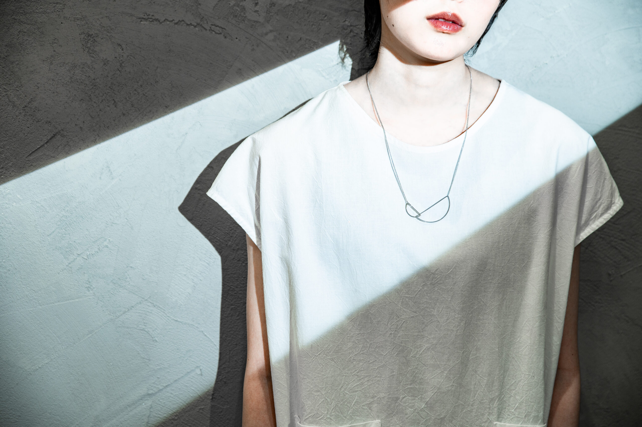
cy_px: 214
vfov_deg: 20.6
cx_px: 321
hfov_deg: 30.5
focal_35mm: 66
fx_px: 1176
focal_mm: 66
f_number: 3.5
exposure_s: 1/160
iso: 320
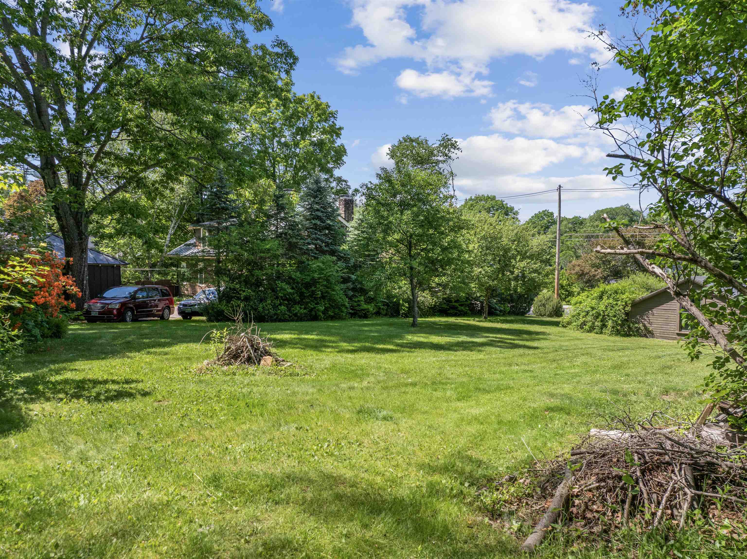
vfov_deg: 56.8
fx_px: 518
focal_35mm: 24
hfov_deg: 71.6
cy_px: 280
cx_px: 374
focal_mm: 12.29
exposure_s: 1/1250
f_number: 2.8
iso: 110
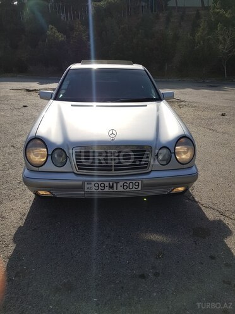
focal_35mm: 26
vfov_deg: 67.3
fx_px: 235
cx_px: 118
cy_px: 157
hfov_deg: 53.1
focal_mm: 4.3
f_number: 1.7
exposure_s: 1/2720
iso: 40
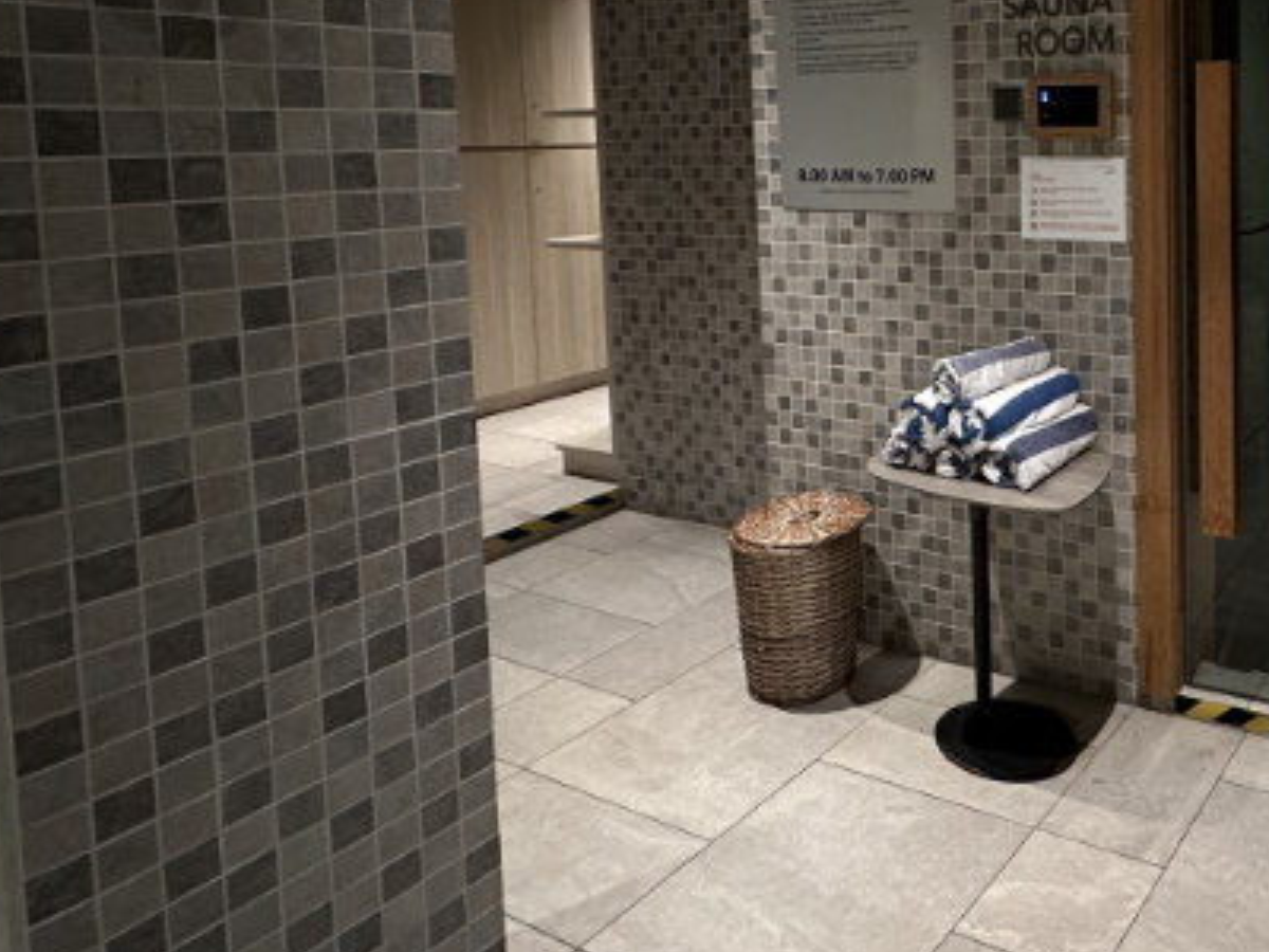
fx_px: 1026
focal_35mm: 28
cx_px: 1171
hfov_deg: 54.2
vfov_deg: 47.2
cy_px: 197
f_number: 2.2
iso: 800
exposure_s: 1/51
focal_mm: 2.2
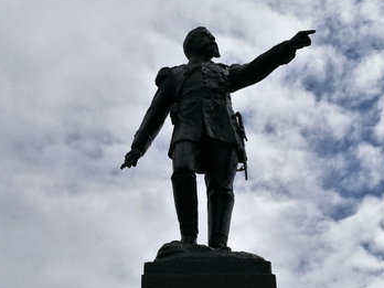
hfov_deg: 58.4
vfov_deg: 45.4
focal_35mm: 31
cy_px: 140
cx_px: 192
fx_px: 344
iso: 50
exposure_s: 1/3236
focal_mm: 4.5
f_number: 2.2
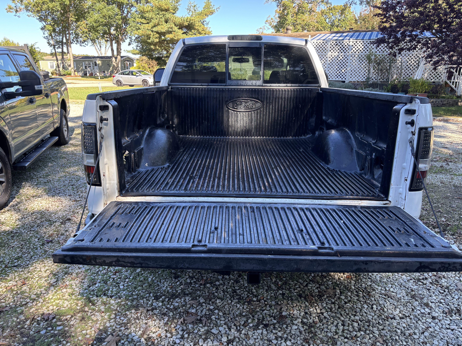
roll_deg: +0.8
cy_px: 173
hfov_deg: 67.3
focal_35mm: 26
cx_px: 231
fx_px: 347
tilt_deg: -20.6
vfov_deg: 53.1
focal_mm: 5.96
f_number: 1.6
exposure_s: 1/217
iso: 50
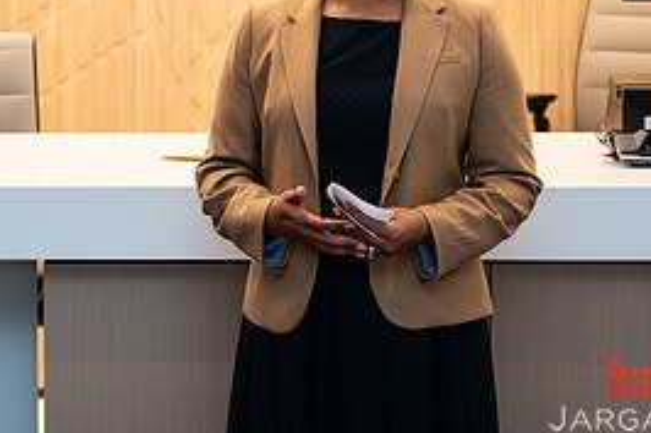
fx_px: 2187
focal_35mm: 121
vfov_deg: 11.2
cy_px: -3
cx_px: 96
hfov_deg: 16.8
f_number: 3.2
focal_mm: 53
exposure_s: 1/200
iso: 500
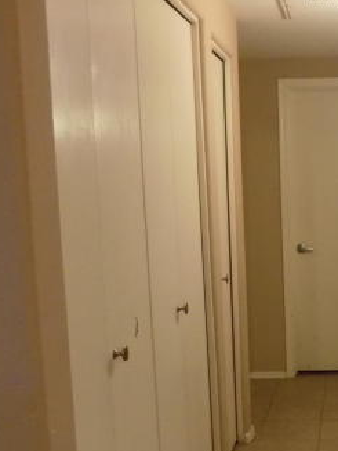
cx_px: 357
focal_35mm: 54
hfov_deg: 25.4
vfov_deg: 35.5
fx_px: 703
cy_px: 262
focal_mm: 4
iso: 400
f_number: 3.1
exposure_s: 1/30
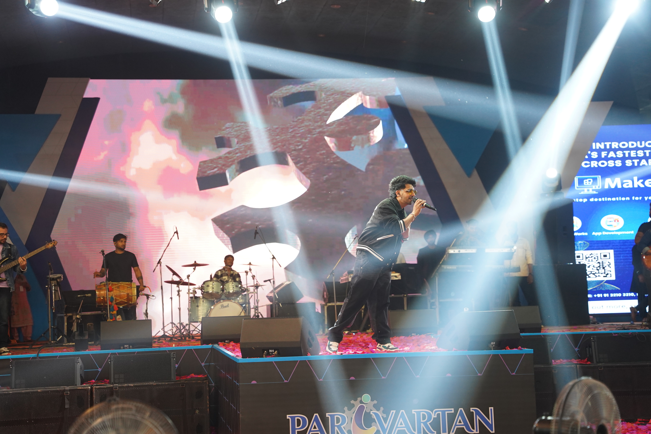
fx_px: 1266
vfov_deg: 19.5
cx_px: 326
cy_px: 217
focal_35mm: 70
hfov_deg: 28.8
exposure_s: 1/200
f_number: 2.8
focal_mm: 70
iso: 2000
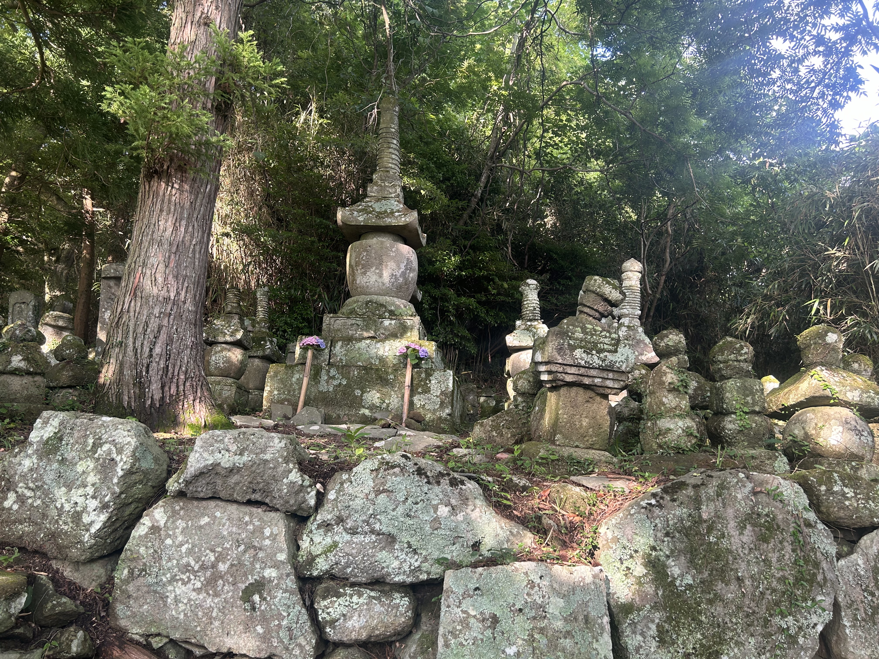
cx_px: 440
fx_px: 660
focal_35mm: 26
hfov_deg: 67.3
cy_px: 330
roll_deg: -2.6
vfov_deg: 53.1
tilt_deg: +9.9
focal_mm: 5.7
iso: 64
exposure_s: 1/121
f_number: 1.5
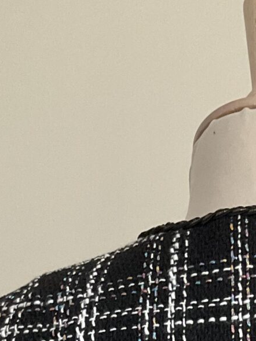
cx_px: 284
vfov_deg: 13.2
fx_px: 1242
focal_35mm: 126
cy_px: 710
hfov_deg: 11.6
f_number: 1.8
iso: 100
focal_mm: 3
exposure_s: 1/60
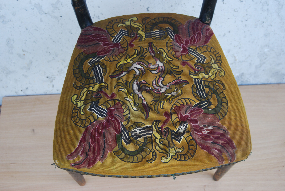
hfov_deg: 31.9
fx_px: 499
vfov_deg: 21.6
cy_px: 96
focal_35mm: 63
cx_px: 142
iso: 200
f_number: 5.3
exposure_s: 1/80
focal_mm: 42
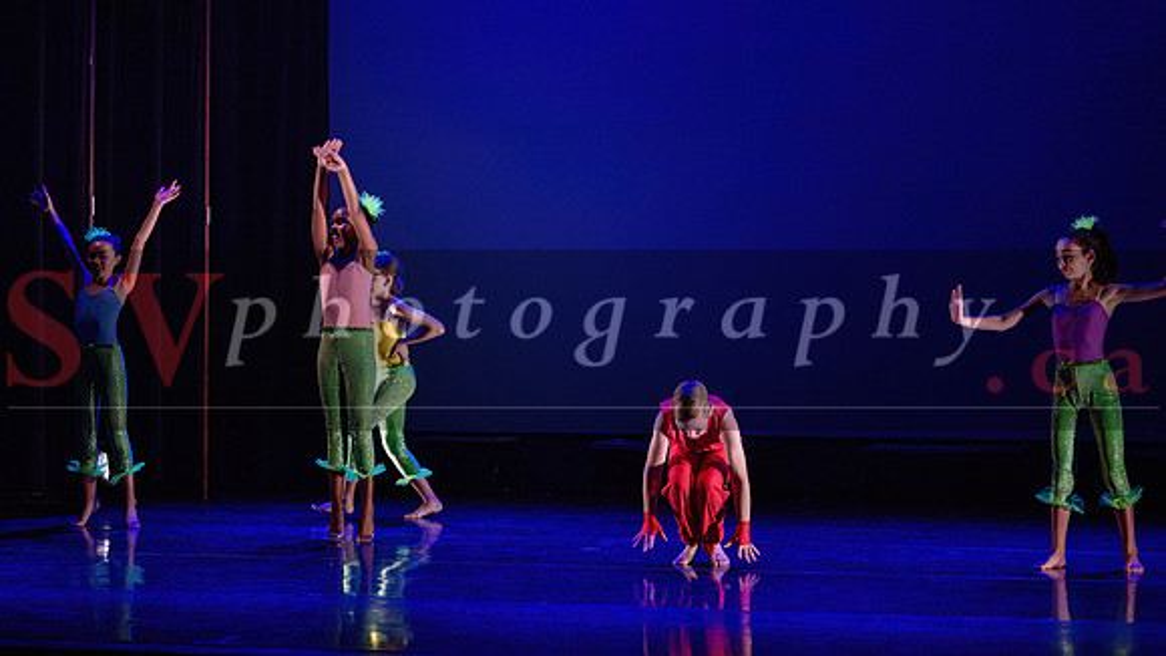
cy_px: 263
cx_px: 536
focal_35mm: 103
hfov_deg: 20.7
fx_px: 3190
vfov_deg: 11.7
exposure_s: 1/200
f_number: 2.8
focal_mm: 90
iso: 1600
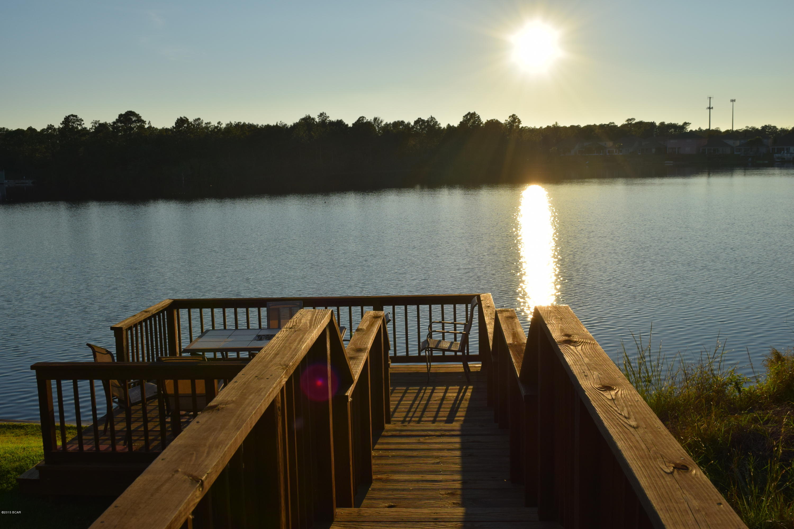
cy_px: 264
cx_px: 397
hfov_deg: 51.3
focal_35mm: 38
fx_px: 827
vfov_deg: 35.5
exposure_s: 1/1600
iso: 200
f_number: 10
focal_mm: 25
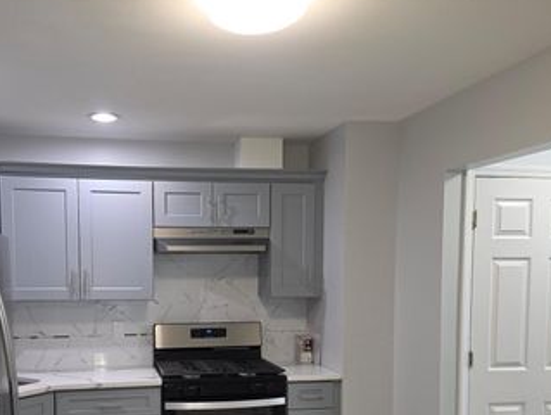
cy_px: 312
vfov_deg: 38.7
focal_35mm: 36
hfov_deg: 50.7
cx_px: 204
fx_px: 574
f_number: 1.4
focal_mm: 6.5
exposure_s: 1/60
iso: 80
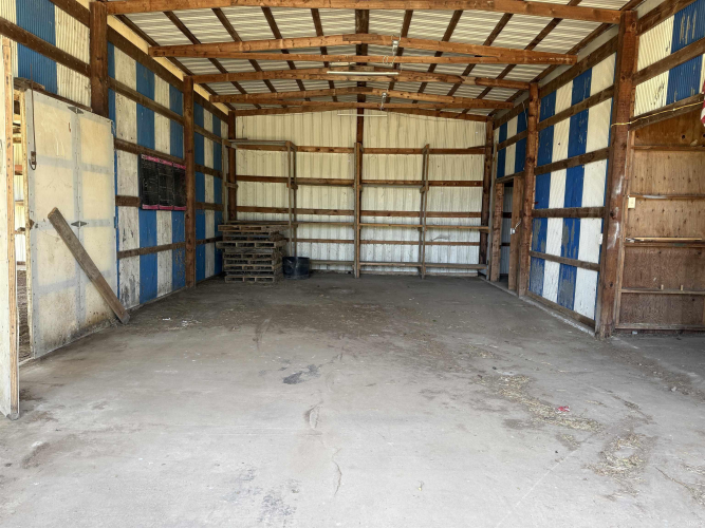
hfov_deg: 71.6
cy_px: 264
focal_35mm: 24
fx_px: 489
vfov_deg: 56.8
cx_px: 352
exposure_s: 1/121
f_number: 1.78
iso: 100
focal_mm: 6.76
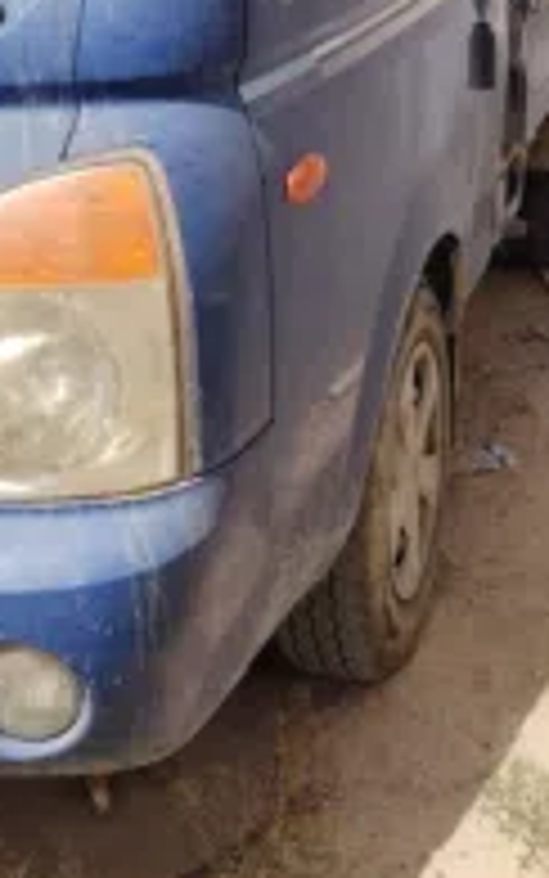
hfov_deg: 21.3
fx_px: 1459
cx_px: 266
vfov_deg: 32.6
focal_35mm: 61
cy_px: 185
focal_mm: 5.25
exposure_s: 1/860
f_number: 1.75
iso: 100
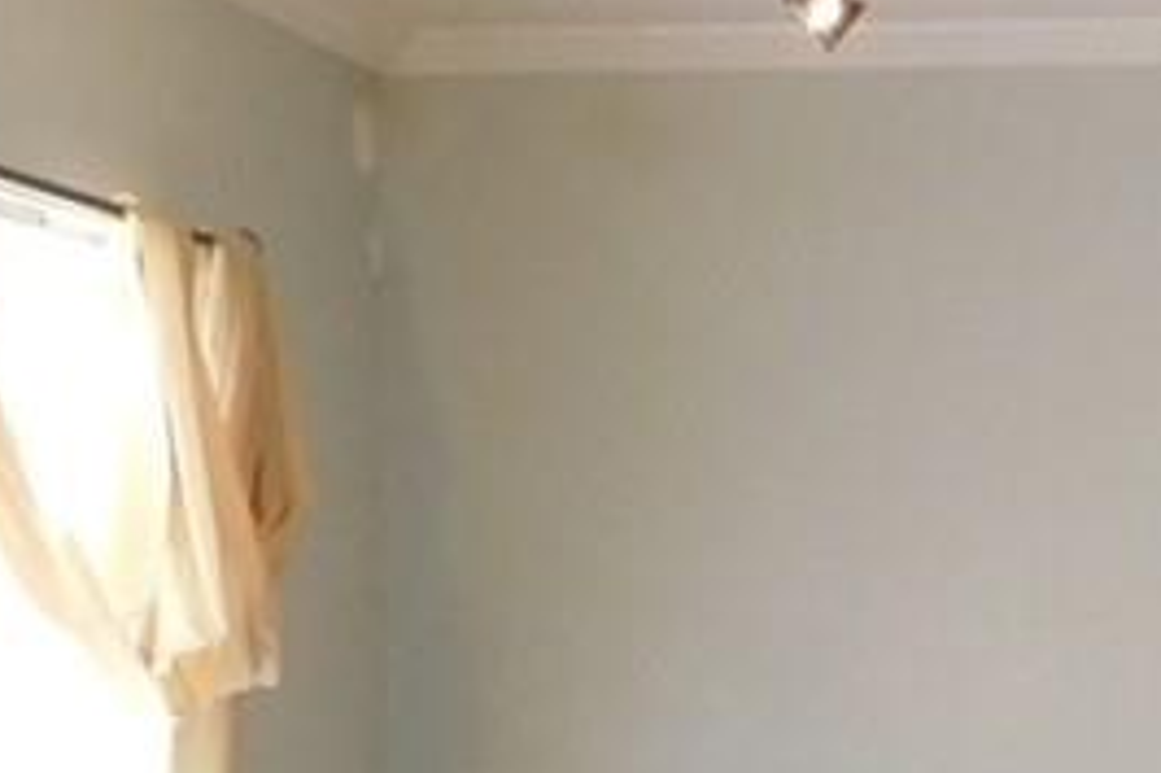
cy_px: 961
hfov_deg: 13.8
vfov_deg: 9.4
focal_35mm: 144
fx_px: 4641
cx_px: 1471
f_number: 3
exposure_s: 1/30
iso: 280
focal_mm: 4
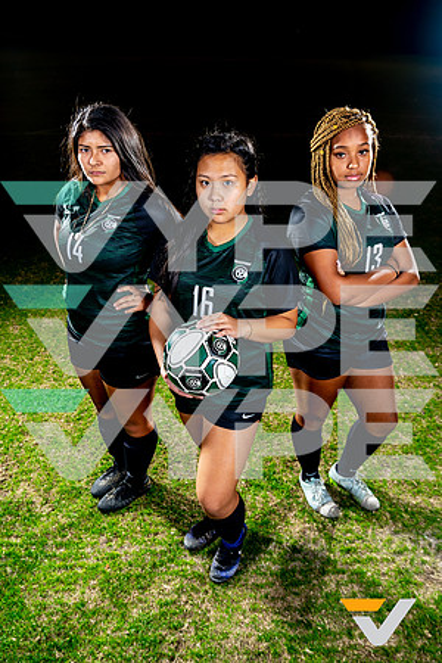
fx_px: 534
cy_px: 332
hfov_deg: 45.0
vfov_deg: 63.7
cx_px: 221
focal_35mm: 29
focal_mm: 29
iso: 100
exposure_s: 1/125
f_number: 5.6
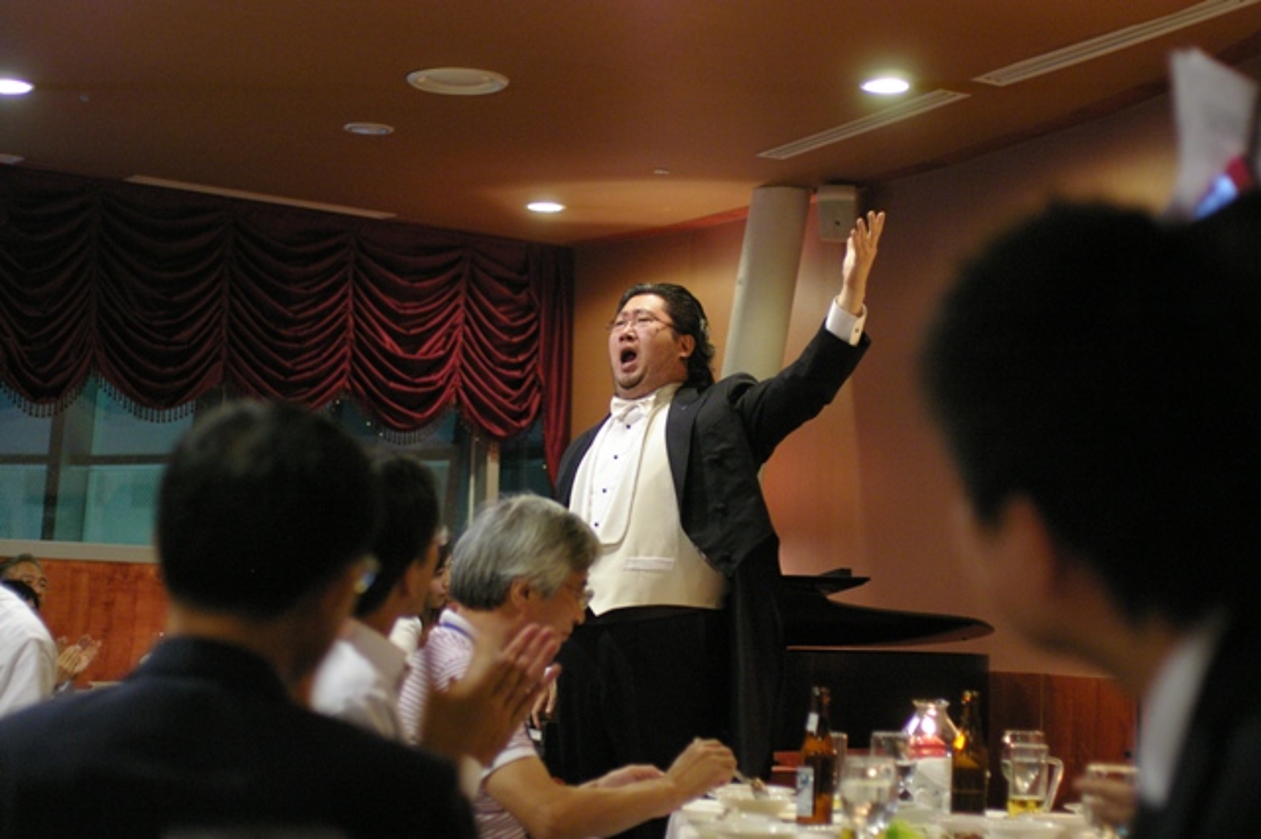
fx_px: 2258
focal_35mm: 64
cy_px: 420
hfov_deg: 31.2
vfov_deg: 21.1
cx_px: 630
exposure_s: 1/50
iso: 1600
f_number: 2.2
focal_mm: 43
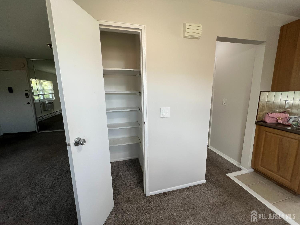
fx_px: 113
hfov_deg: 106.2
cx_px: 150
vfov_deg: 89.9
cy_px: 112
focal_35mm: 13
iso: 50
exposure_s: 1/99
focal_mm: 1.57
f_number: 1.8
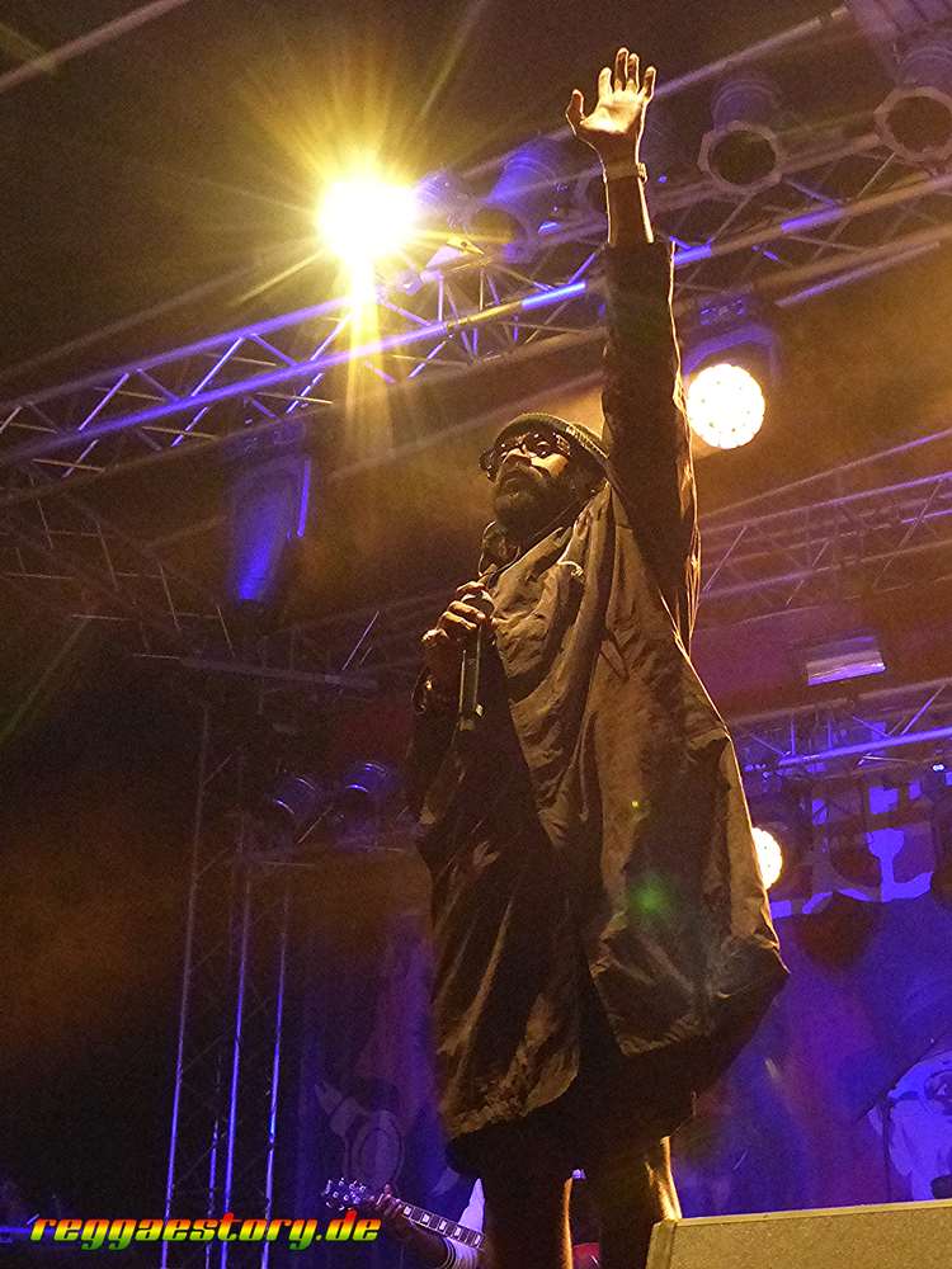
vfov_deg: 40.4
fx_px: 1723
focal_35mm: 47
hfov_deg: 30.9
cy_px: 634
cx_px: 476
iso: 1600
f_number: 2.8
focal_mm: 8.4
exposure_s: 1/125
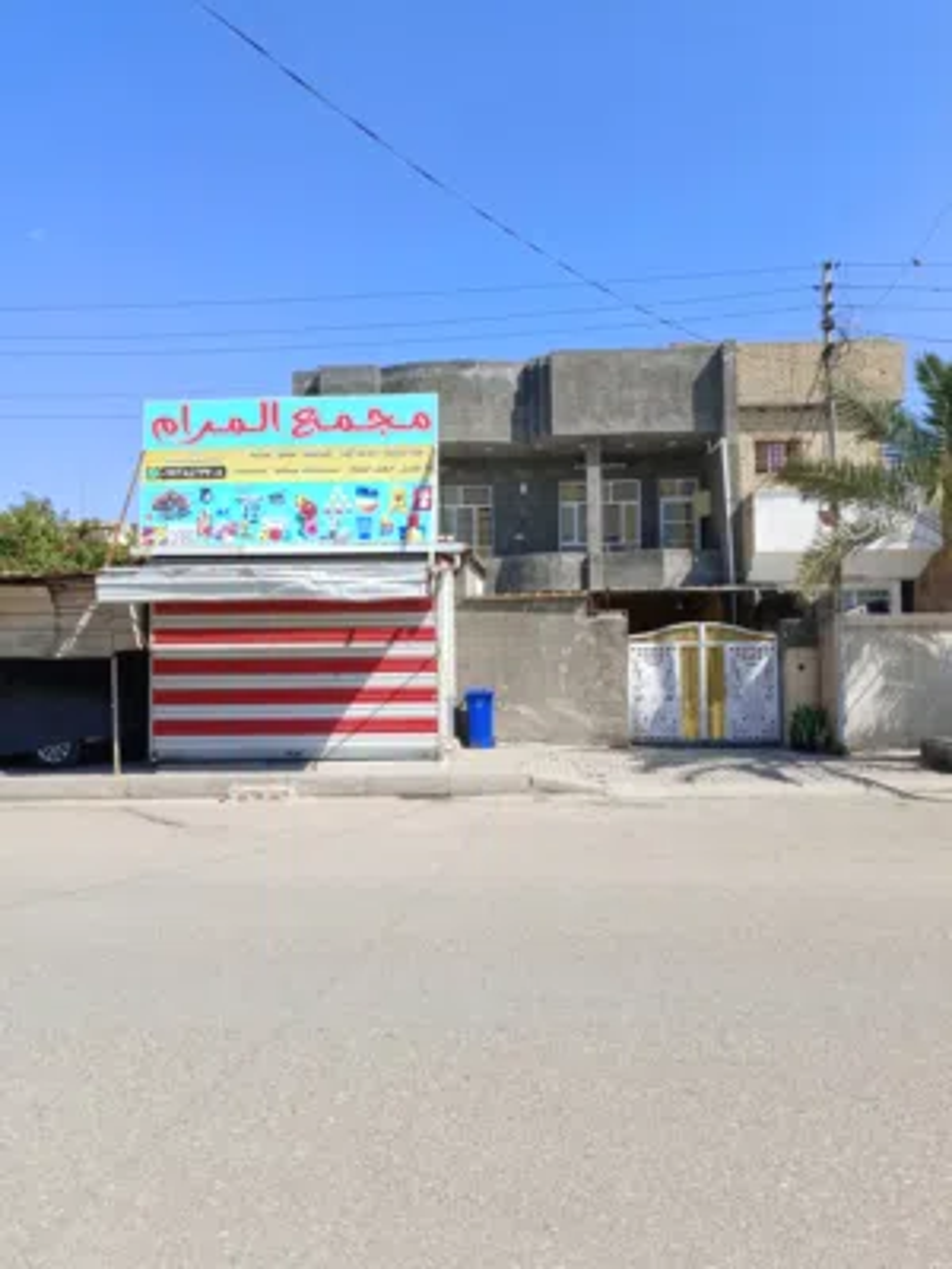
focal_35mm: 24
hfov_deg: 56.8
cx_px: 476
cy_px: 634
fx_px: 880
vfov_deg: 71.6
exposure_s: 1/904
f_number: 1.7
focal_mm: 5.25
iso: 51
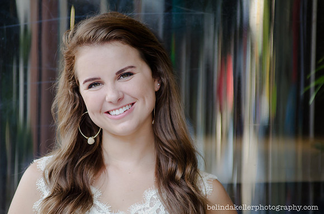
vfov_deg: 4.6
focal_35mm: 300
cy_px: 107
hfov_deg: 6.9
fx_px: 2694
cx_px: 162
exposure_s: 1/160
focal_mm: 200
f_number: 2.8
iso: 800
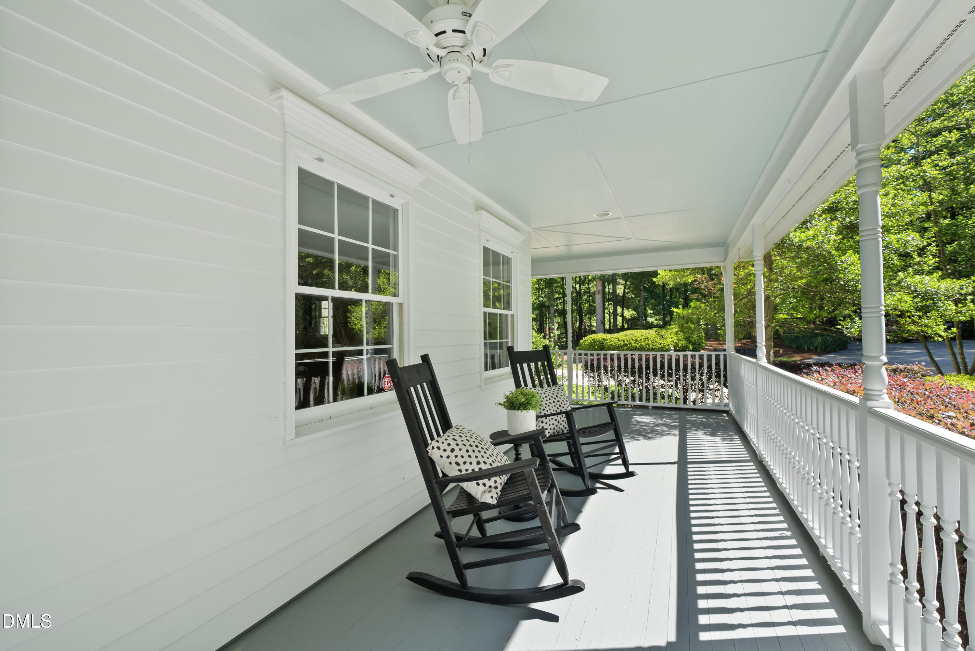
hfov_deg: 104.2
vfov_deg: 81.3
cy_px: 326
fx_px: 379
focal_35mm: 14
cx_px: 488
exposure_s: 1/30
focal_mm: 14
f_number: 7.1
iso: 125
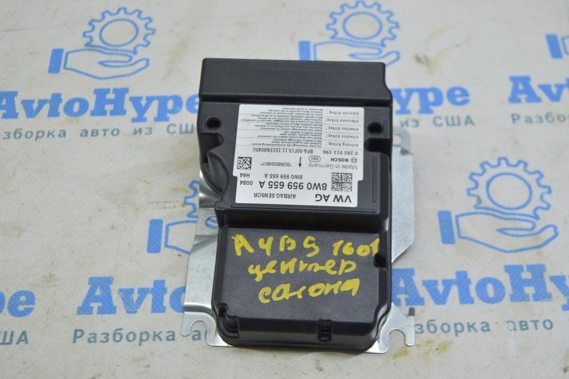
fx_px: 829
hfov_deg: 37.9
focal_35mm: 52
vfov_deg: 25.7
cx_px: 284
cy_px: 190
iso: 400
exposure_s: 1/40
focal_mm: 35
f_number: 5.6
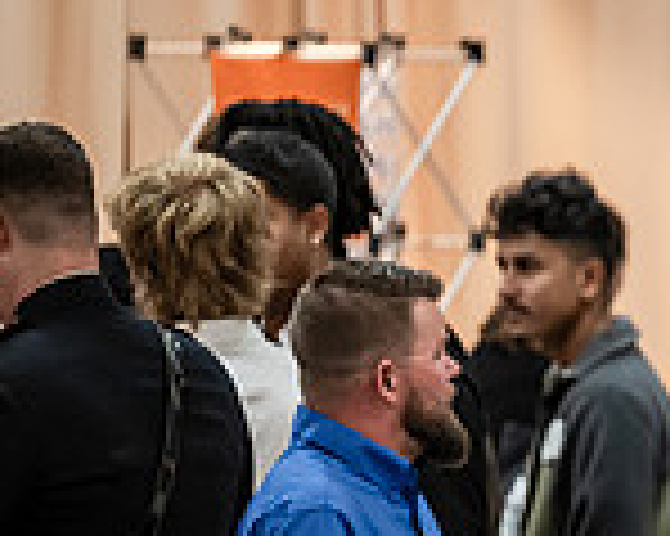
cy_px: 565
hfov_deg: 3.0
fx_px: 12702
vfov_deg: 2.4
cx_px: 1232
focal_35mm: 641
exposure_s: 1/200
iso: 2500
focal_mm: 175
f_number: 2.8
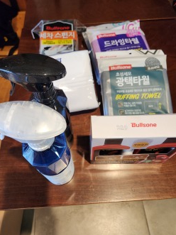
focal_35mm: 25
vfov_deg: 69.3
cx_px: 82
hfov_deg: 54.8
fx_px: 170
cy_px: 110
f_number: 1.8
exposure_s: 1/120
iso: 250
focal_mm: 5.4
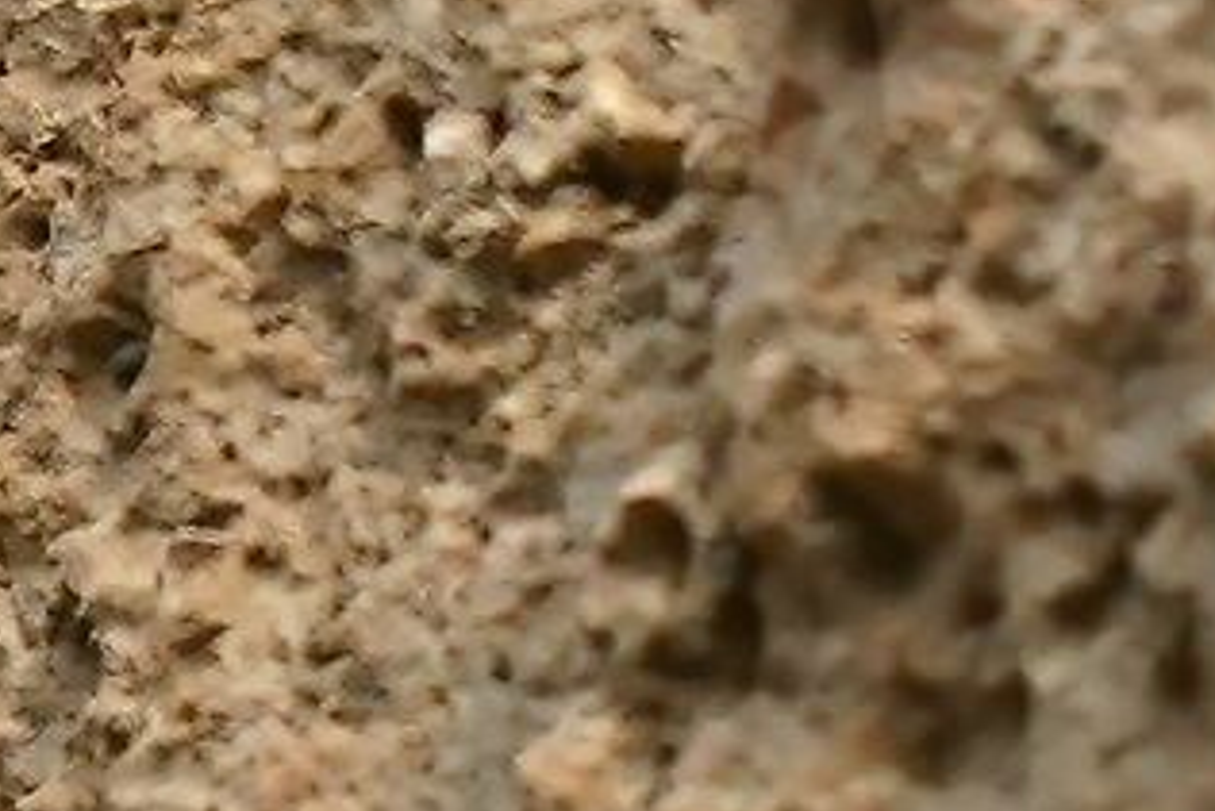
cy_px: 1997
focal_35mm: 4254
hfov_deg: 0.5
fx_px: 143631
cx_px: -2180
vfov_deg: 0.3
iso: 2500
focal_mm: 560
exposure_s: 1/3200
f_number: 5.6
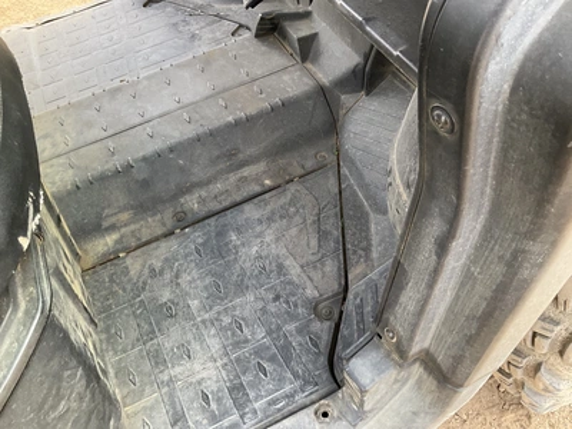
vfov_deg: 48.2
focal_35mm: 29
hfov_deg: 61.7
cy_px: 214
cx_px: 286
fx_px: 479
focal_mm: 3
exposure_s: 1/122
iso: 50
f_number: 1.8
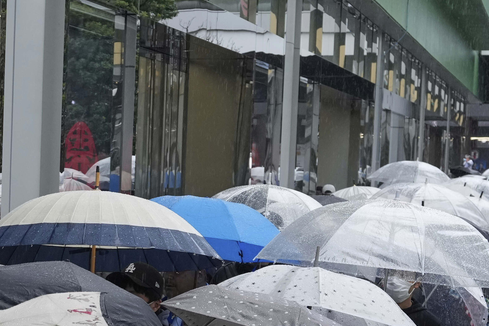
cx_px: -116
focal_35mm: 130
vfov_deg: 10.5
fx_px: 1766
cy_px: 329
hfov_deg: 15.2
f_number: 4.5
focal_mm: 35
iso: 800
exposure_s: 1/250
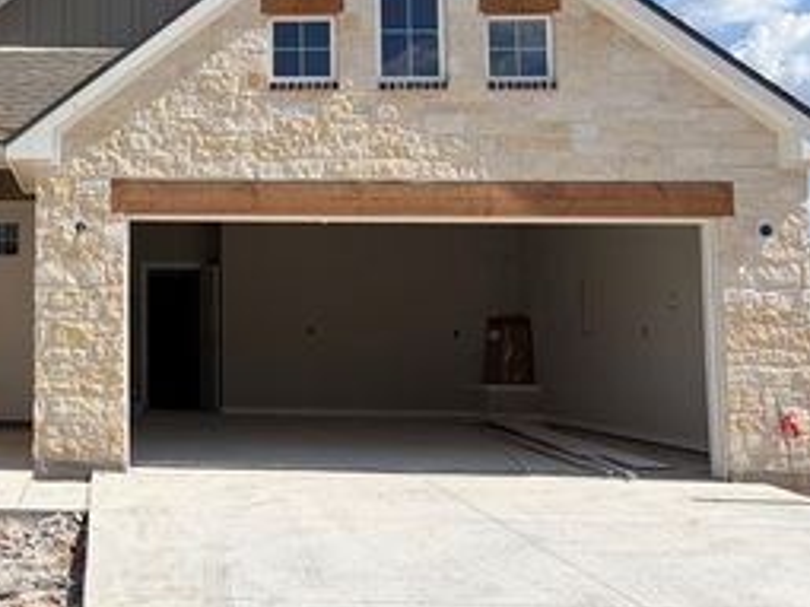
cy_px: 215
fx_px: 1193
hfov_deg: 35.3
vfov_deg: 28.4
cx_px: 79
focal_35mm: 51
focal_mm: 5.96
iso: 64
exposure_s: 1/6329
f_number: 1.6
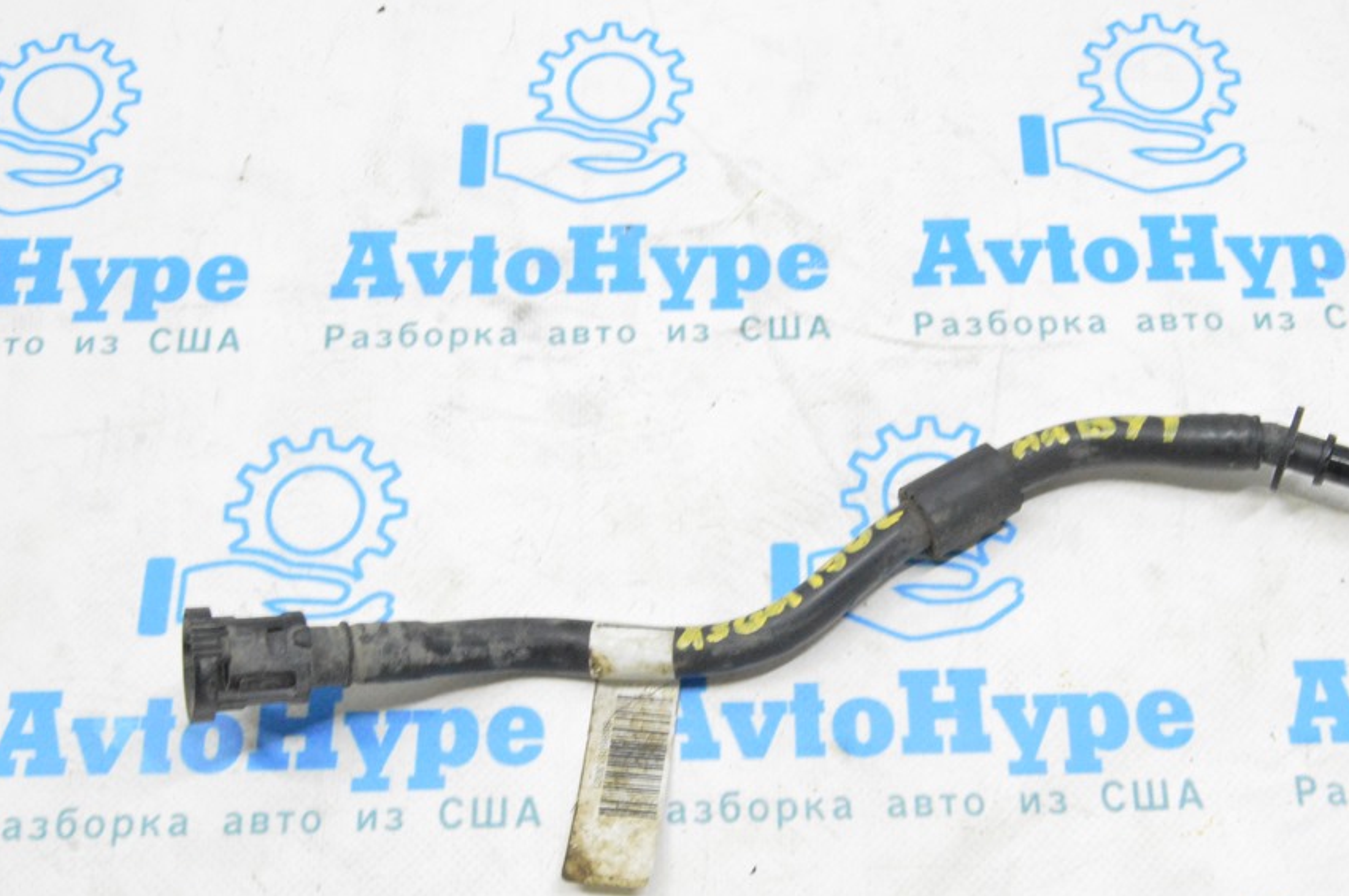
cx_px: 808
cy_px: 513
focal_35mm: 47
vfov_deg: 28.6
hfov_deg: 41.8
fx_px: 1759
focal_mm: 26
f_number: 20
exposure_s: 1/15
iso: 6400
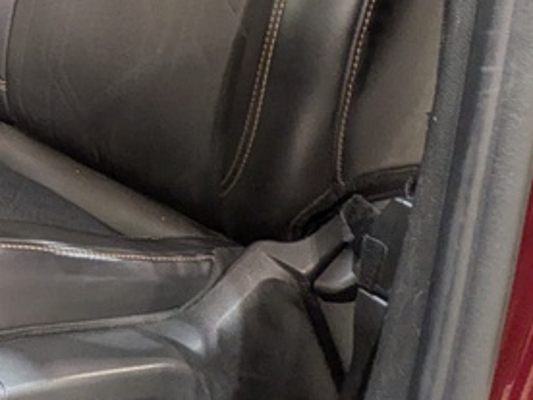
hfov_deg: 24.3
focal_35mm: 52
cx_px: -346
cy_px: -68
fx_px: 801
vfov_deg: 25.4
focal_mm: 1.83
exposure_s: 1/30
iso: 79
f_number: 2.2
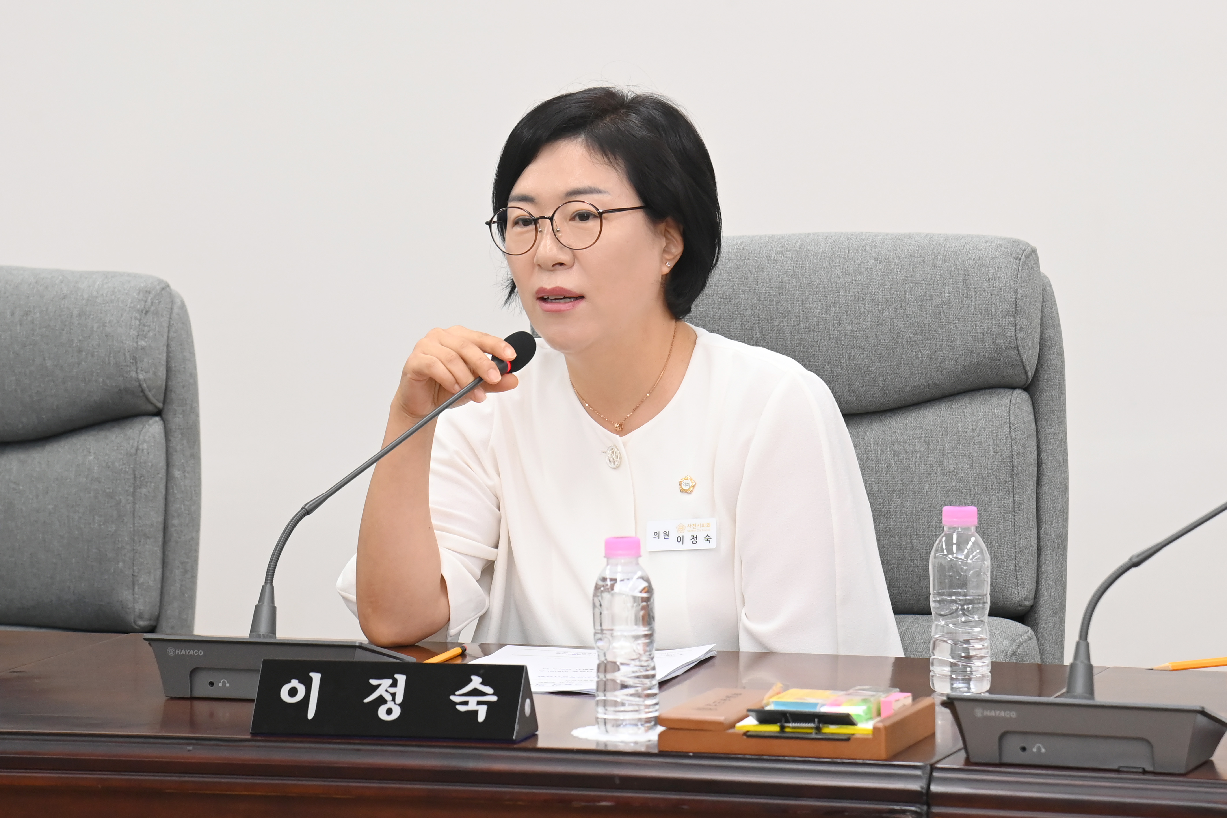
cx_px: 614
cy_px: 409
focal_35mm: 120
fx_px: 4090
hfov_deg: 17.1
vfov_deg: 11.4
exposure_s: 1/250
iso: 3200
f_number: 6.3
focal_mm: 120
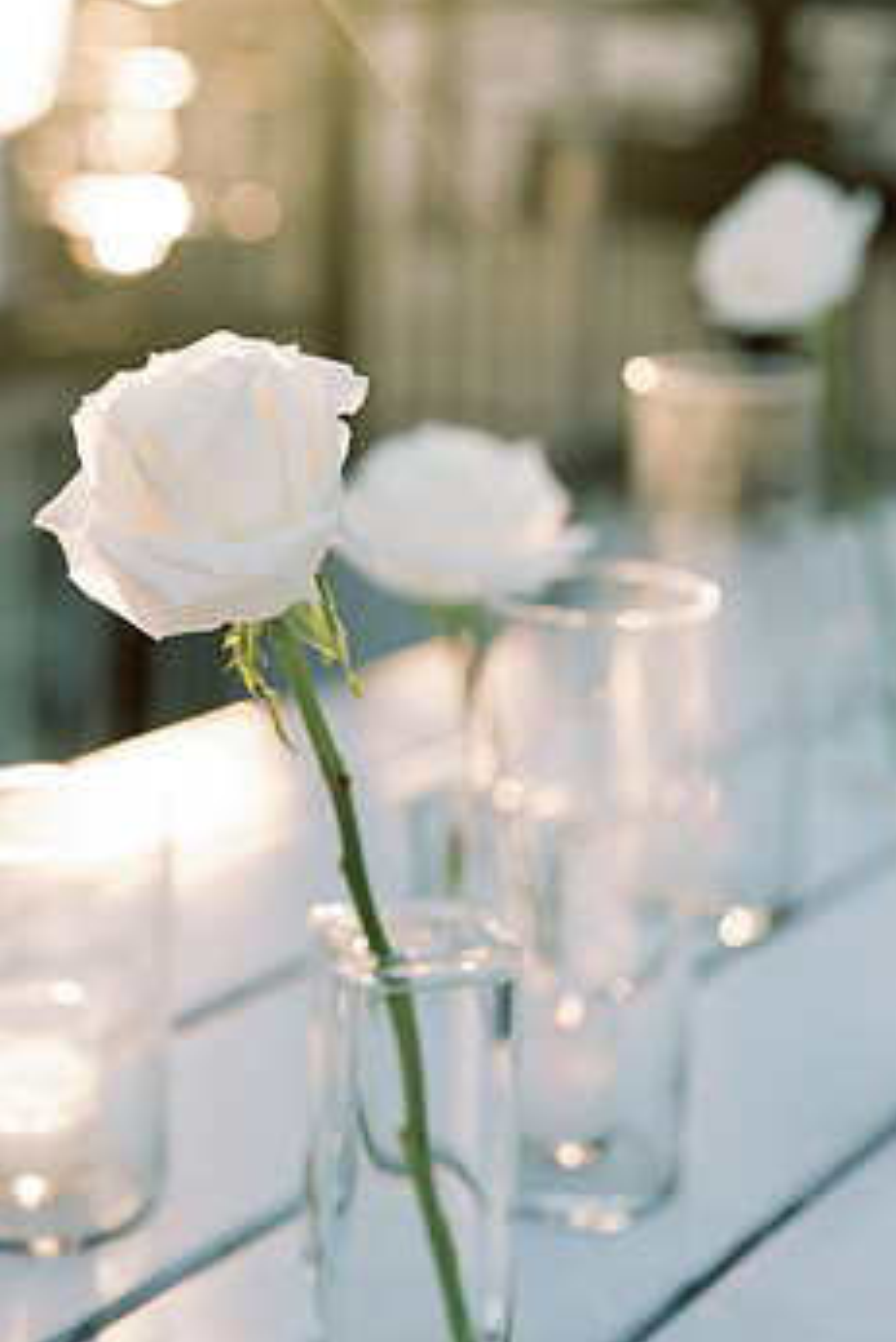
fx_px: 2424
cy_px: 485
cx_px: 392
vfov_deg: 30.8
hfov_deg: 20.9
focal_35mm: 65
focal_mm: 50
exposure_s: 1/1000
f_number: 2.8
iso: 160
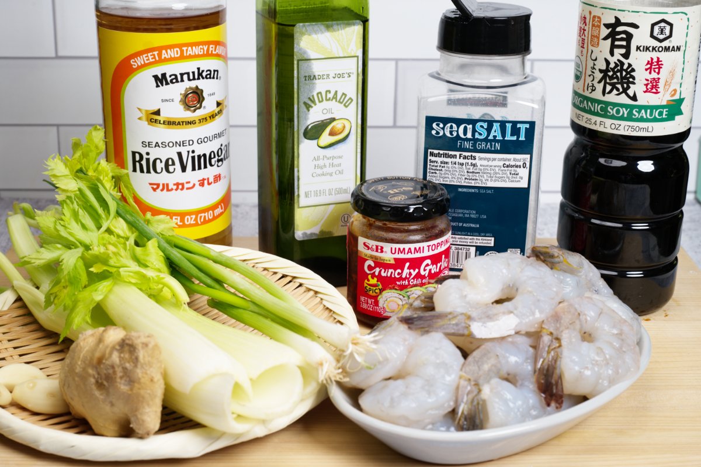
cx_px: 350
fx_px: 1168
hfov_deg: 33.4
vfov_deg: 22.6
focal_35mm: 60
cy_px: 234
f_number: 11
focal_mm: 60
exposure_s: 1/50
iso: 200
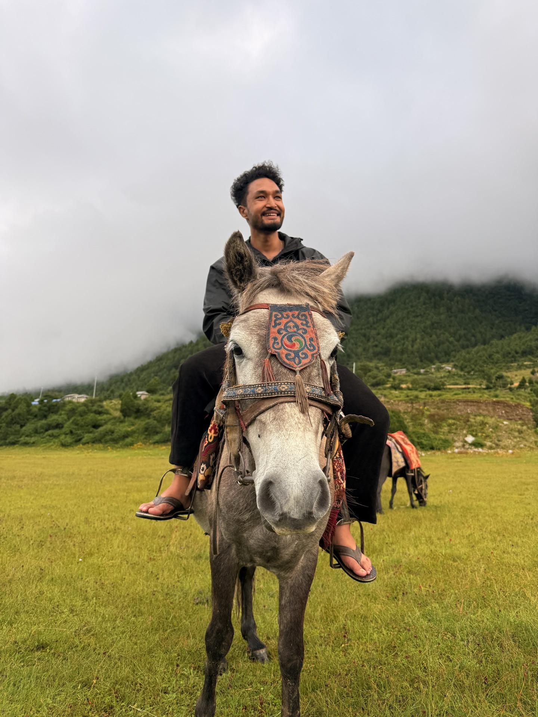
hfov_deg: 56.8
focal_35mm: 24
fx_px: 497
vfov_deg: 71.6
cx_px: 269
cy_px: 358
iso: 80
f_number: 1.78
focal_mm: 6.76
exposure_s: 1/435
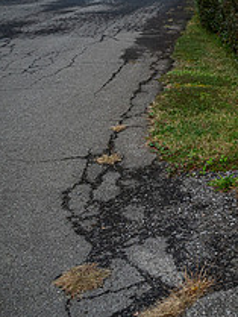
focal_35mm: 64
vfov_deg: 29.7
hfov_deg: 19.2
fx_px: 586
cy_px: 74
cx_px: 387
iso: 800
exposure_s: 1/2500
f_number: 3.2
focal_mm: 24
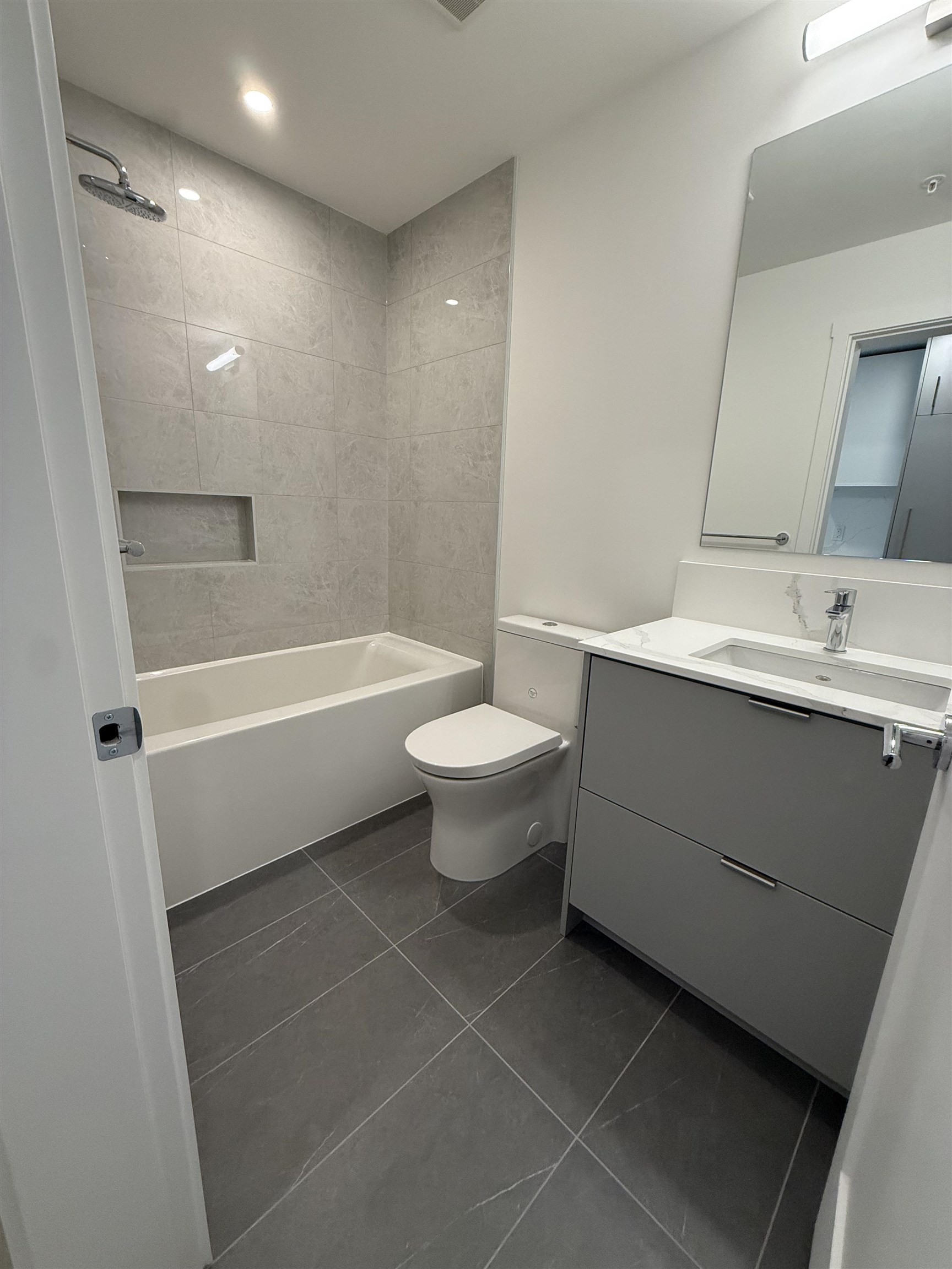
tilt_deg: -14.0
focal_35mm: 14
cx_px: 476
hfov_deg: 85.7
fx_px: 513
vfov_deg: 102.1
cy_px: 634
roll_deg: -2.0
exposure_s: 1/120
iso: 250
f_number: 2.2
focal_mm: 2.22
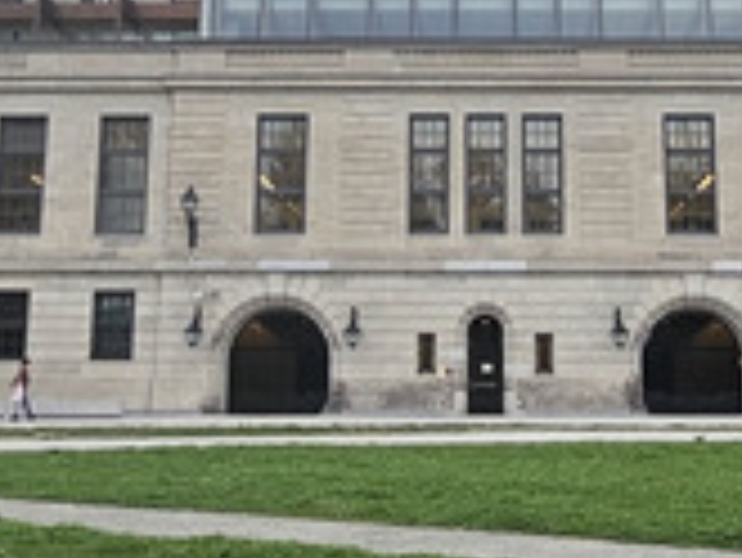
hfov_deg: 30.5
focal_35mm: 63
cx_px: 477
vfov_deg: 22.8
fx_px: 1351
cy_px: 68
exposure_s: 1/876
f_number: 2.2
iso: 50
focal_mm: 2.2
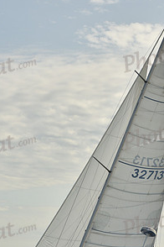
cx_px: 80
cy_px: 184
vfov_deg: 14.8
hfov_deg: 9.9
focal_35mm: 138
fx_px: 943
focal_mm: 70
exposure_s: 1/800
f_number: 9
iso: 250
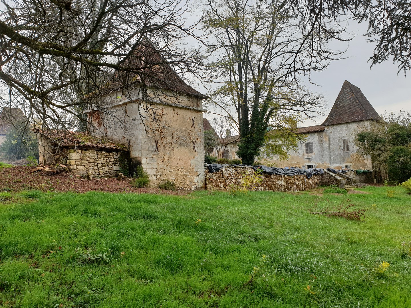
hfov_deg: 67.3
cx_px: 206
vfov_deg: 53.1
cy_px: 154
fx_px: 309
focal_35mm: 26
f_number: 2.4
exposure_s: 1/421
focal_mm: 4.3
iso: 50
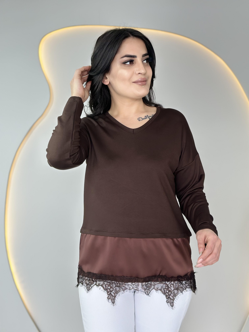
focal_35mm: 48
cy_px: 166
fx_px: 460
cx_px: 124
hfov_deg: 30.3
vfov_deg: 39.7
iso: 80
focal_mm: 6.86
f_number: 1.78
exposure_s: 1/258
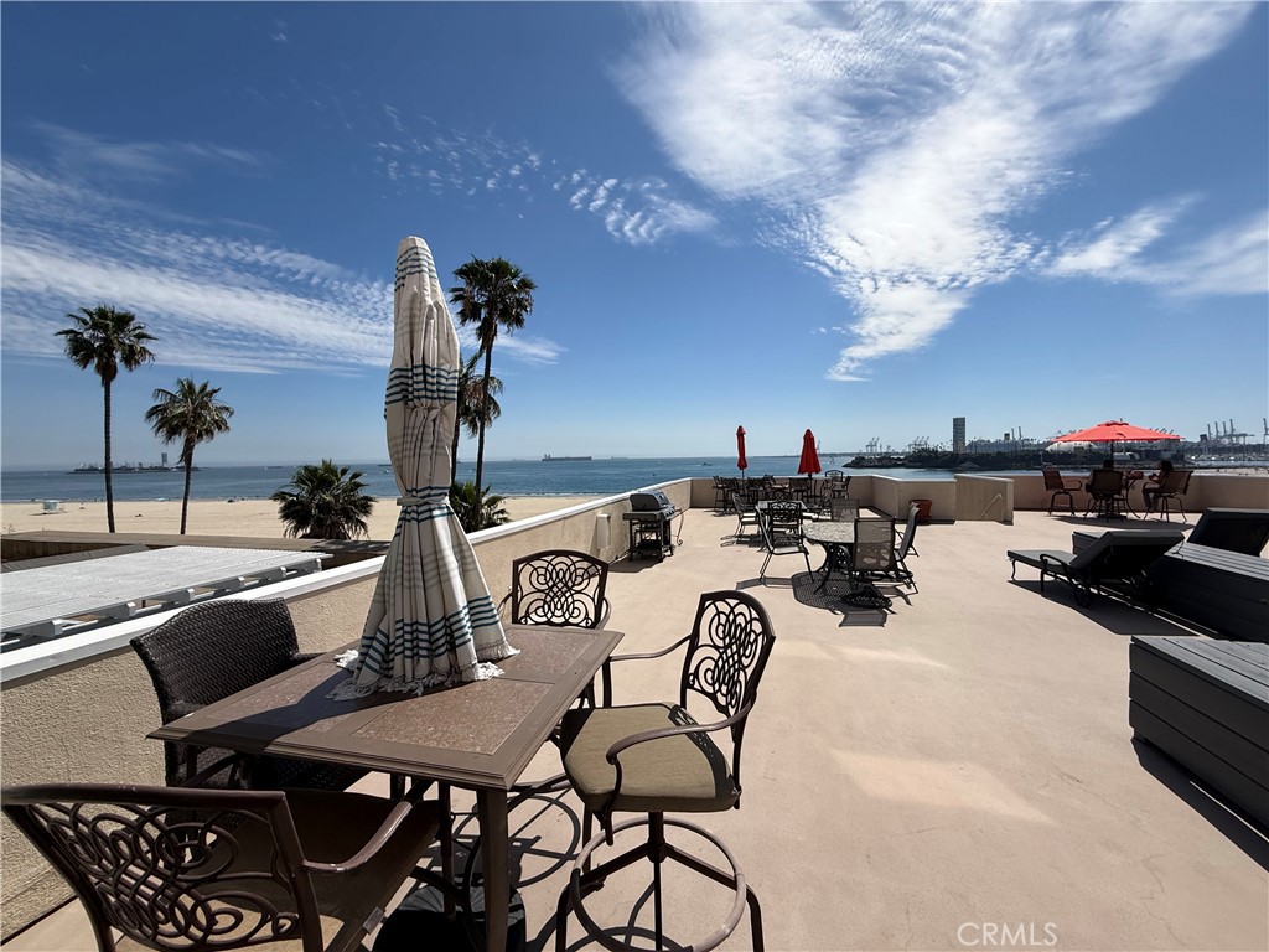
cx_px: 634
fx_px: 513
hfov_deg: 102.1
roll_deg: +2.2
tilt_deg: -2.1
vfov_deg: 85.7
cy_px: 476
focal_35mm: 14
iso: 50
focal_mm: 2.22
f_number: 2.2
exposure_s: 1/5618
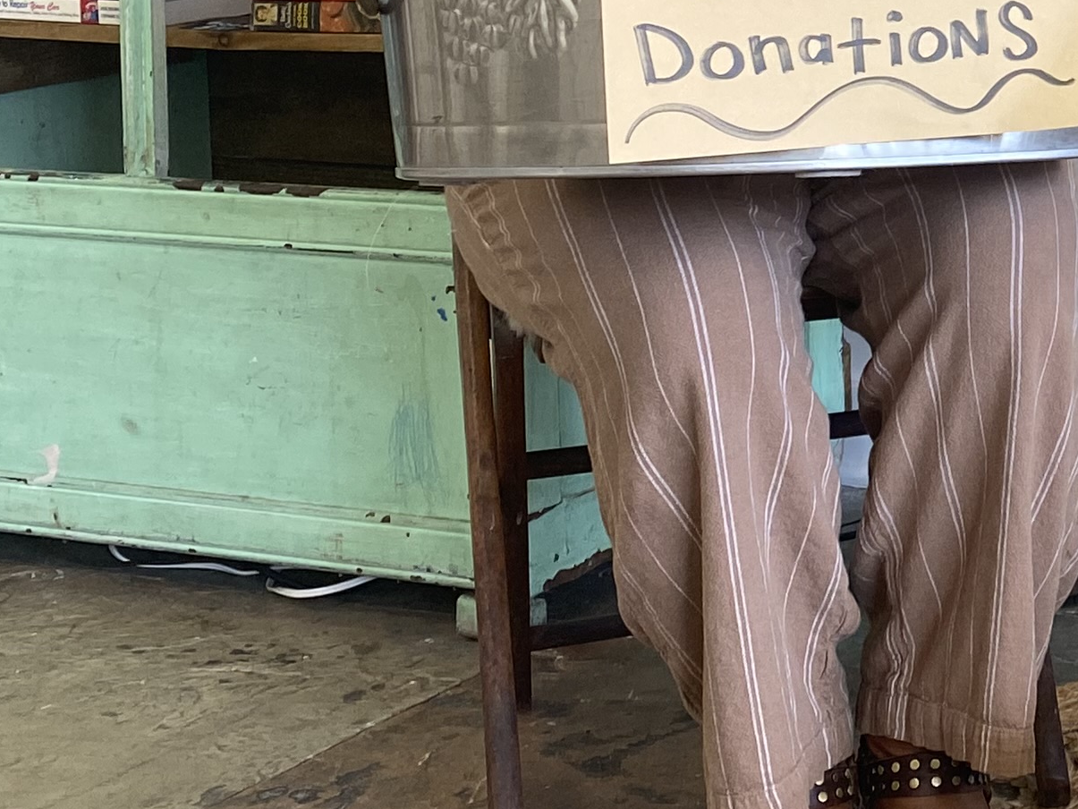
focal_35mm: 87
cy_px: -89
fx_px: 2710
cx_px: 1583
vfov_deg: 16.5
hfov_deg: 19.7
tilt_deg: -4.0
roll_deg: +0.9
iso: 80
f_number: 1.8
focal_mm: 4.25
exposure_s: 1/120
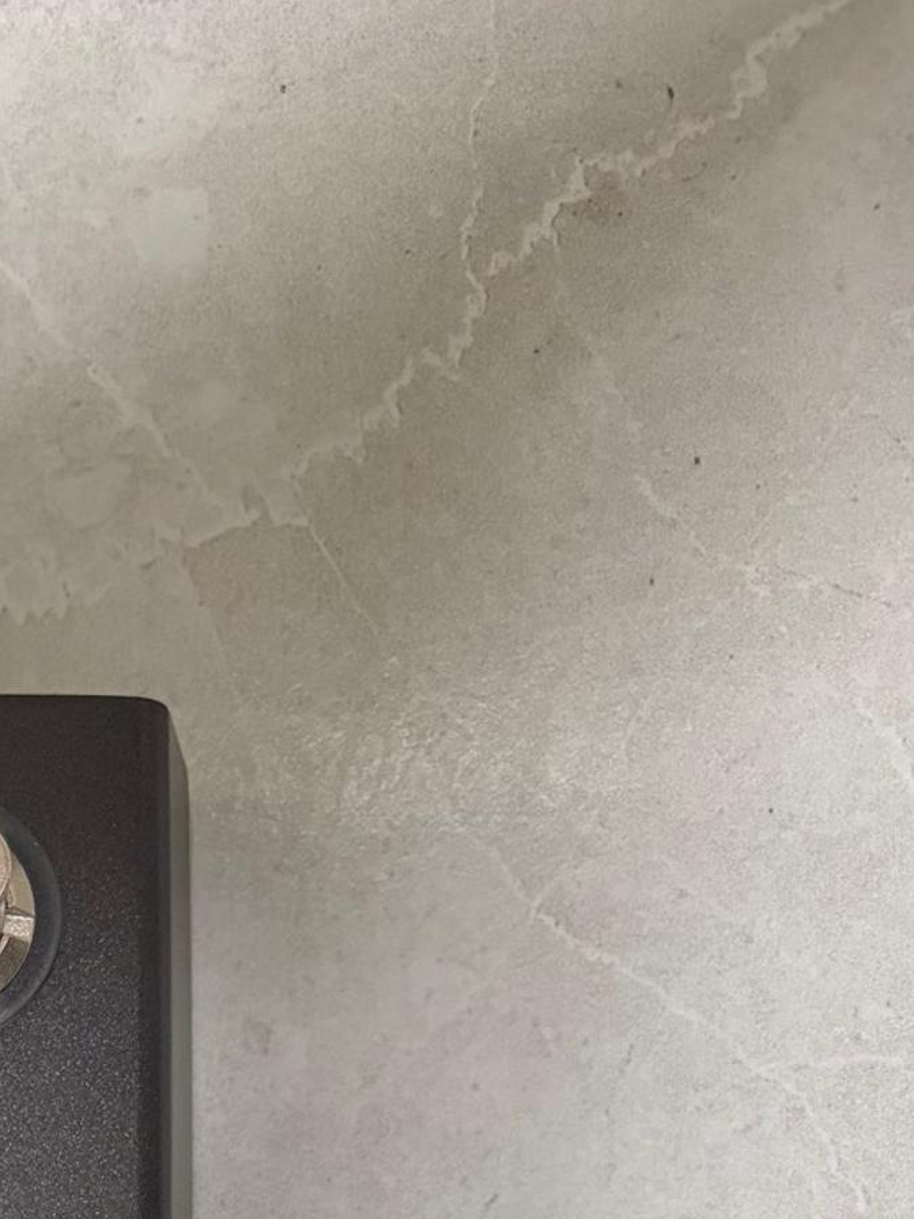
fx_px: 2676
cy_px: 1714
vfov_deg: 22.2
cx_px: -396
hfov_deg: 17.7
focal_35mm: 76
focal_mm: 5.96
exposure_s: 1/60
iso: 200
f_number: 1.6
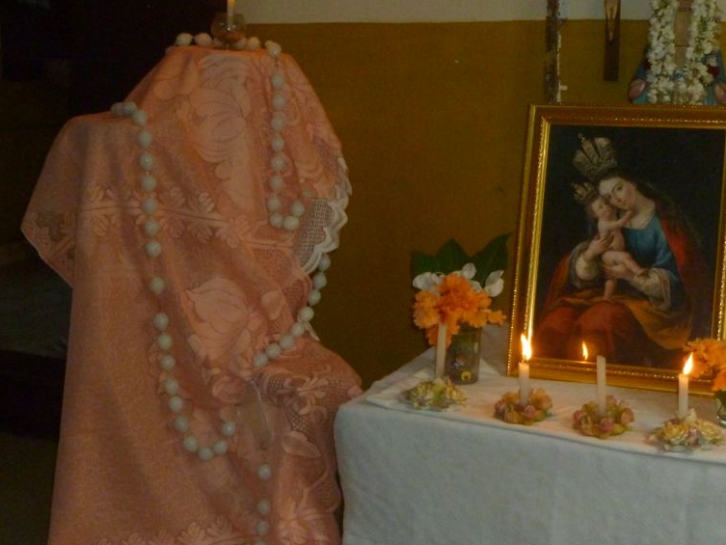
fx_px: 1070
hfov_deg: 37.3
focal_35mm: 51
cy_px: 251
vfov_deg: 28.6
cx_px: 453
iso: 320
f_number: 3.4
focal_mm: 5.4
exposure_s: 1/60
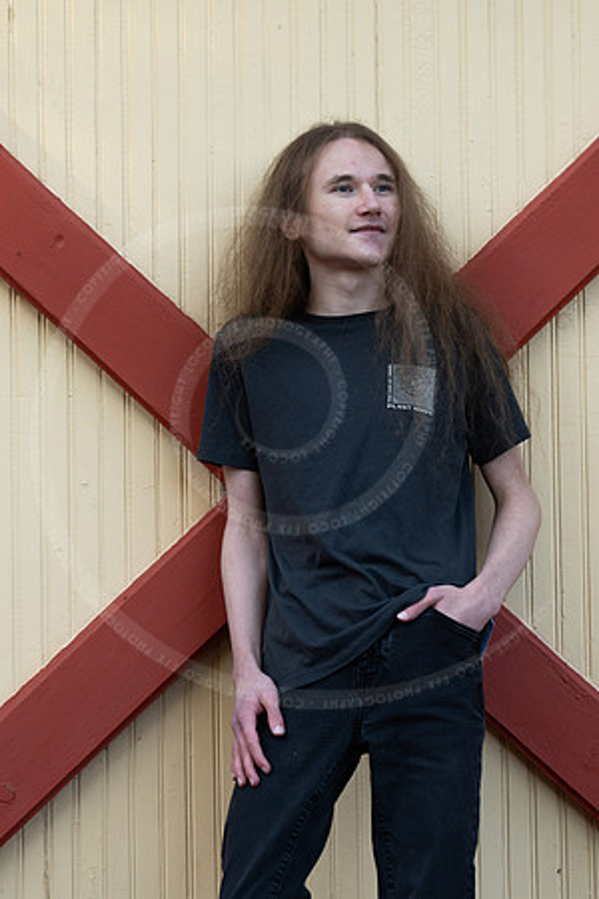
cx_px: 300
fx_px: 3369
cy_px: 450
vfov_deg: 15.2
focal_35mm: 135
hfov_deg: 10.2
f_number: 3.2
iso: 500
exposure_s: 1/320
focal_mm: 90
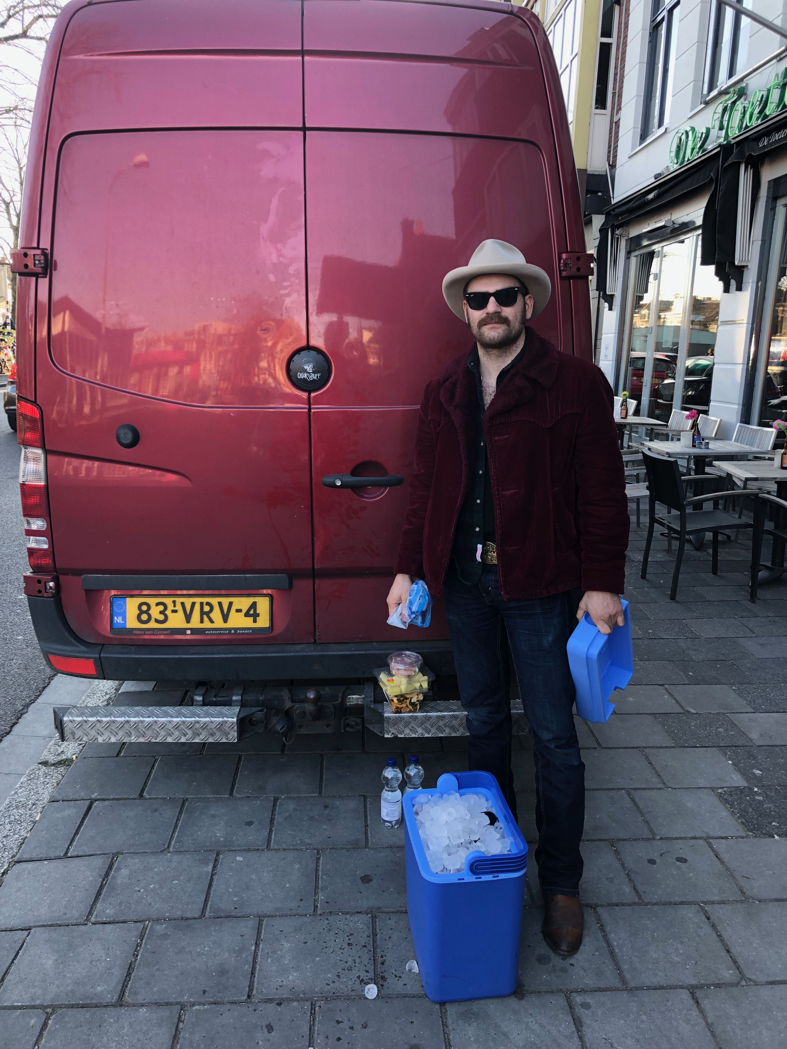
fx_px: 849
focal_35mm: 28
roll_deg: -2.1
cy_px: 524
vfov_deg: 63.4
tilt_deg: -8.3
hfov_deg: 49.7
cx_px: 394
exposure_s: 1/120
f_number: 1.8
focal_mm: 4
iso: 50
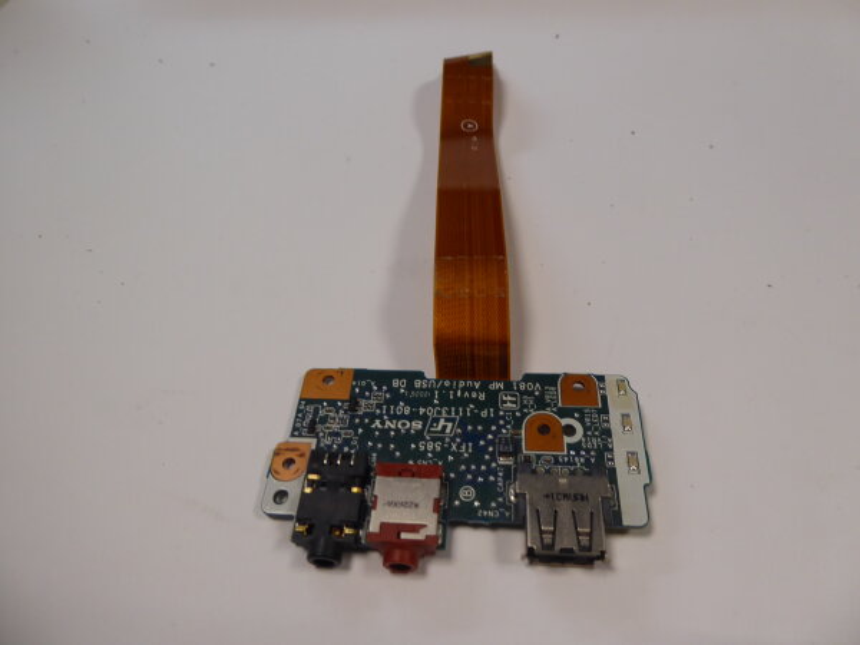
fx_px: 621
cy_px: 322
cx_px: 430
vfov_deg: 54.9
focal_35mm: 25
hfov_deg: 69.4
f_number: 3.3
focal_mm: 4.3
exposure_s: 1/60
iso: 200
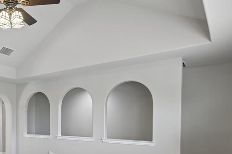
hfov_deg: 49.6
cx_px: 14
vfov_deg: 38.7
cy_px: 120
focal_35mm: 33
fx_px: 213
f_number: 8
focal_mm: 16.5
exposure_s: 1/10
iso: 400
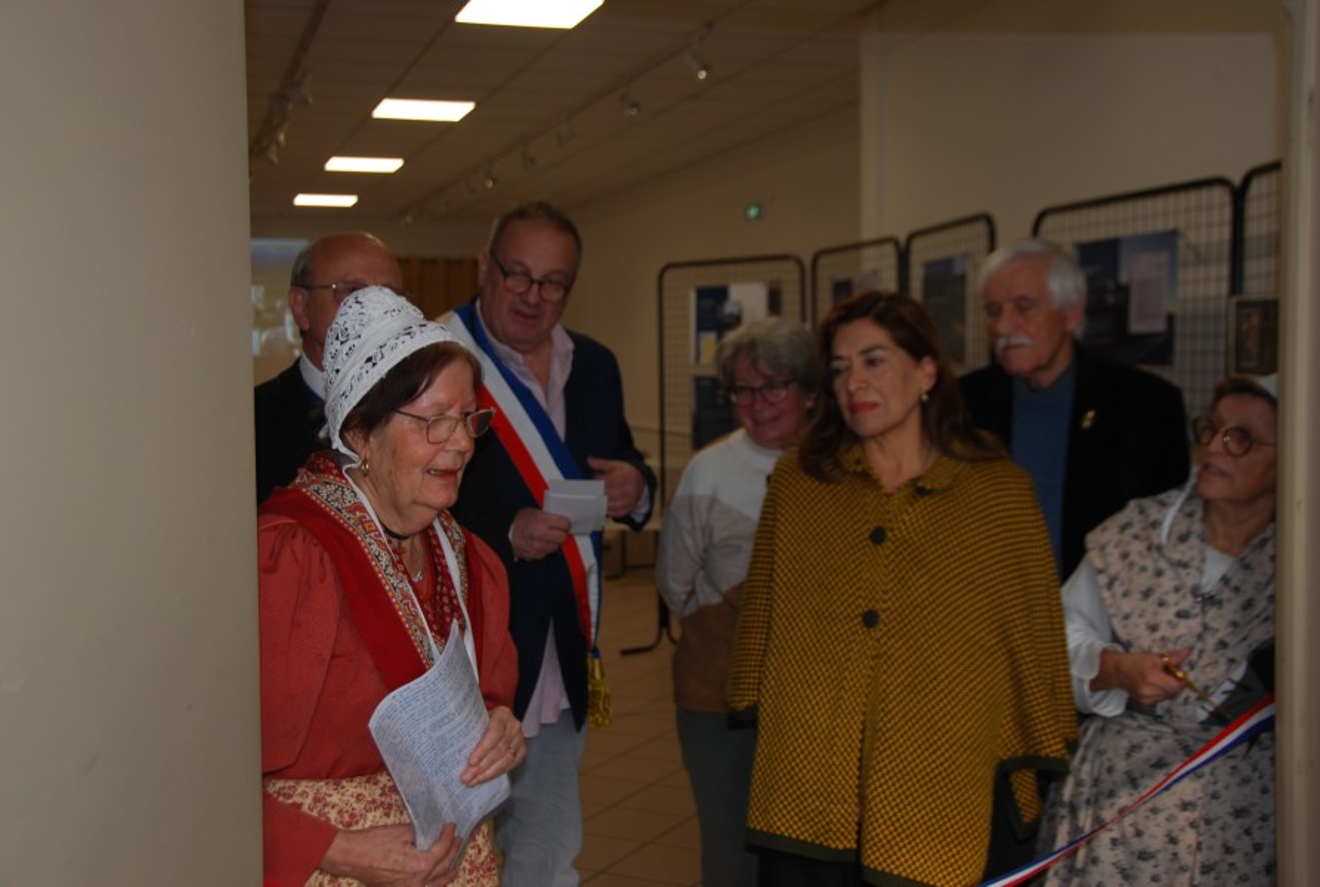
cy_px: 444
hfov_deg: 46.3
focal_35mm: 42
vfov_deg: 32.1
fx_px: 1544
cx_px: 660
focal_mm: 28
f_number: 4
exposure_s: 1/60
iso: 200
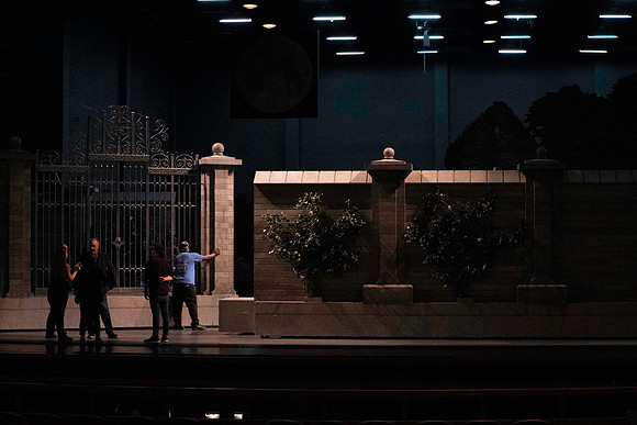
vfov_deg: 19.5
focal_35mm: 70
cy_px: 212
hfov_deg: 28.8
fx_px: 1239
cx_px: 318
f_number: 6.3
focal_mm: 70
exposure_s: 1/320
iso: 25600
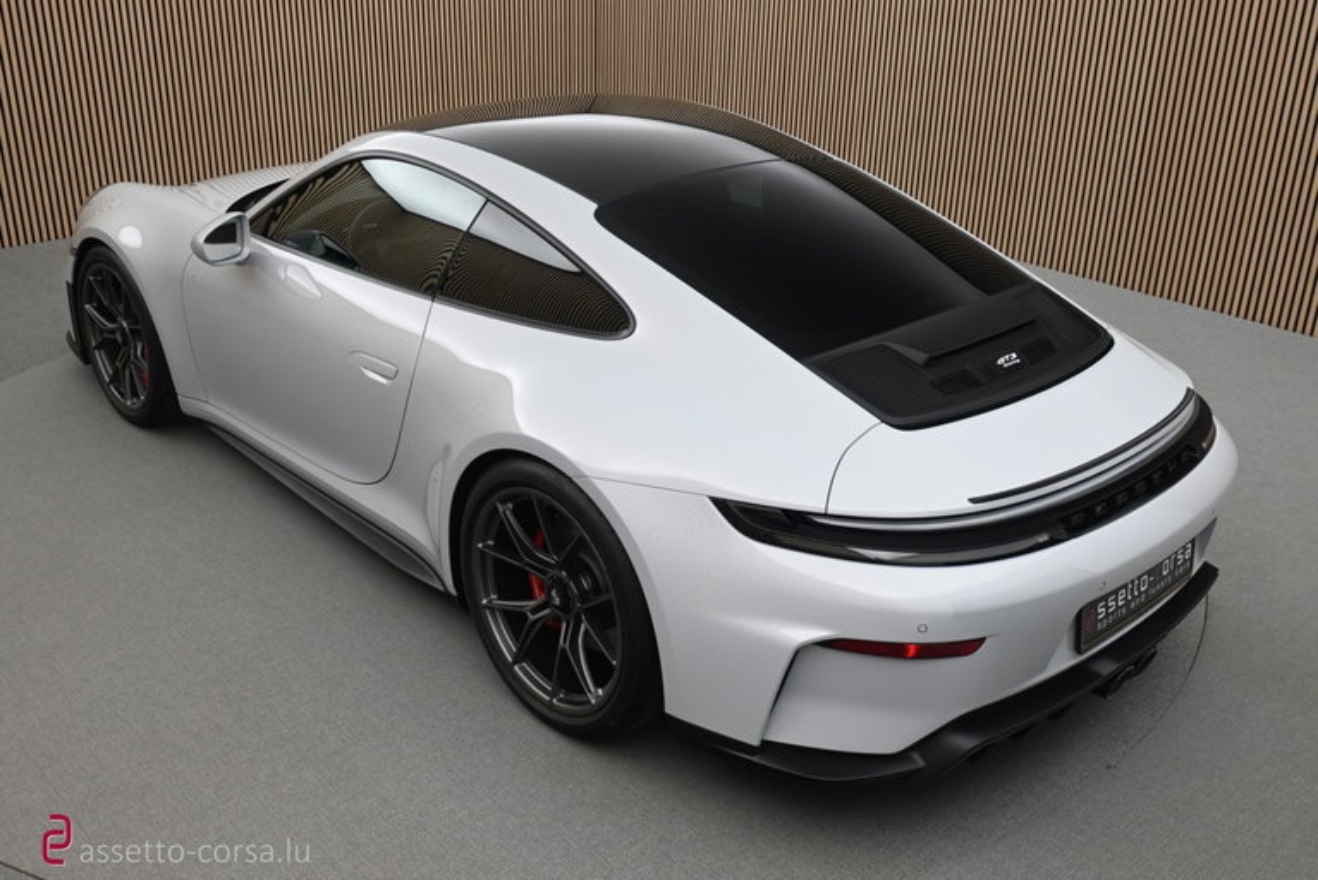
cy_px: 440
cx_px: 659
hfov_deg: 55.1
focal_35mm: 34
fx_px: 1263
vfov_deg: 38.4
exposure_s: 1/40
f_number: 4.2
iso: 400
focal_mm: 23
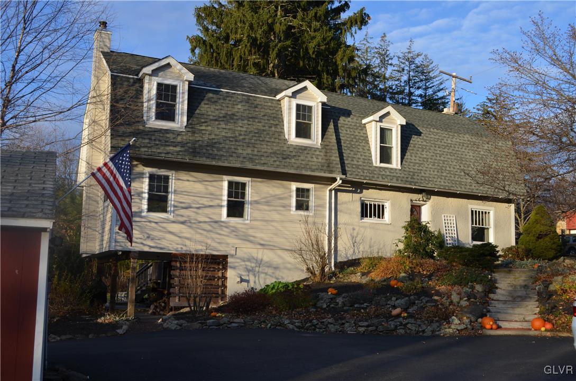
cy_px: 190
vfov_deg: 34.1
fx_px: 623
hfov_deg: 49.6
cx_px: 288
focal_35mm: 39
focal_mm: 26
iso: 200
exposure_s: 1/250
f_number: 8
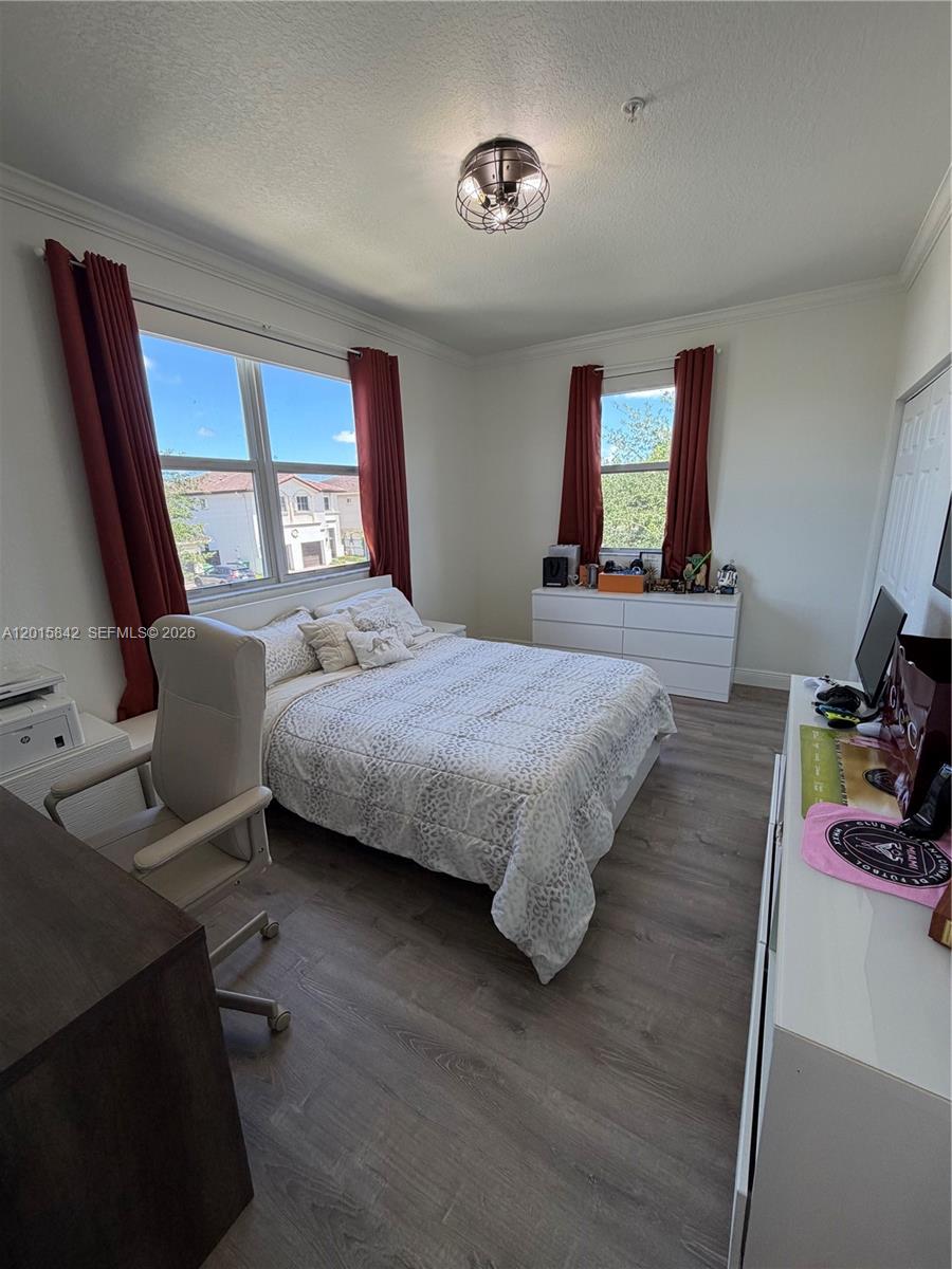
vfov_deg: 102.1
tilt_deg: -14.0
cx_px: 476
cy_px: 634
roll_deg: +2.3
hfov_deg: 85.7
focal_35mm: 14
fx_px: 513
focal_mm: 2.22
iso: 100
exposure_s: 1/120
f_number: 2.2
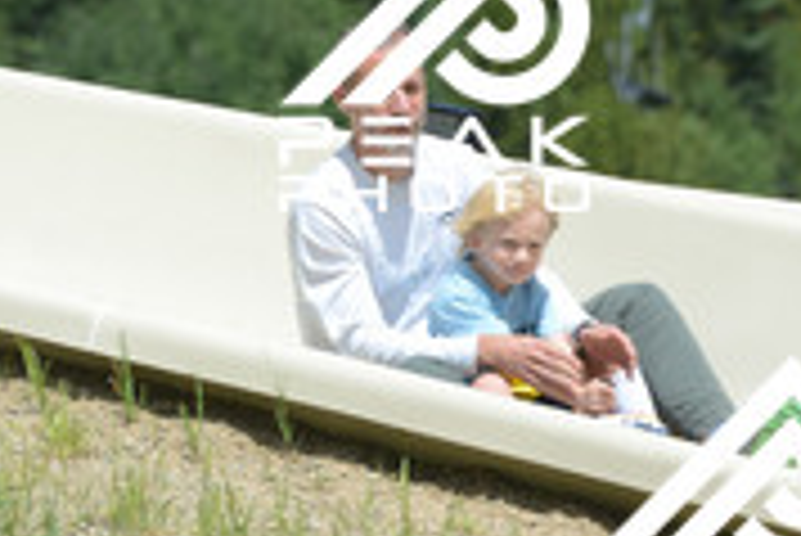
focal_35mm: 439
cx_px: 752
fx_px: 9775
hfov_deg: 4.7
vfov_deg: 3.1
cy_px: 489
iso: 200
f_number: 6.3
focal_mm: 195
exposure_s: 1/640
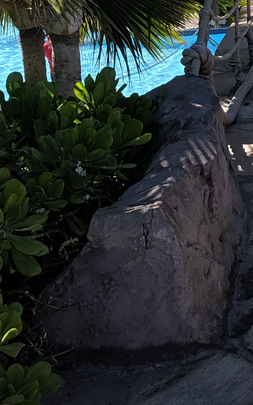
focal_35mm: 91
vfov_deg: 21.6
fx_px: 1004
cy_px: -39
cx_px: 340
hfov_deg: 13.8
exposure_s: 1/1453
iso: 49
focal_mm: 4.67
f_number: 2
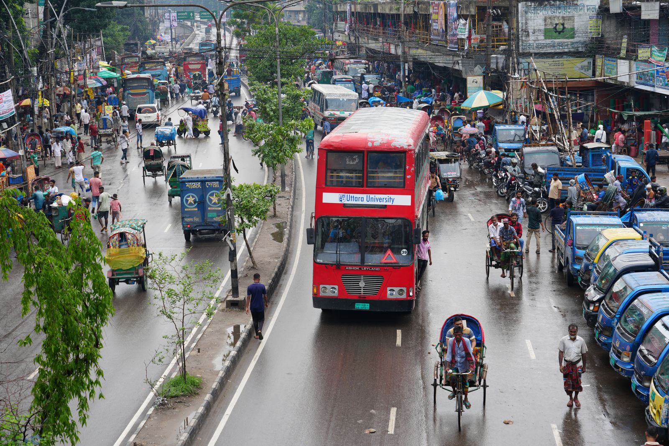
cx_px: 334
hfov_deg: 29.2
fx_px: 1282
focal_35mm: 69
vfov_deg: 19.7
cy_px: 223
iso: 100
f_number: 6.3
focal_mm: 69
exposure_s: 1/125
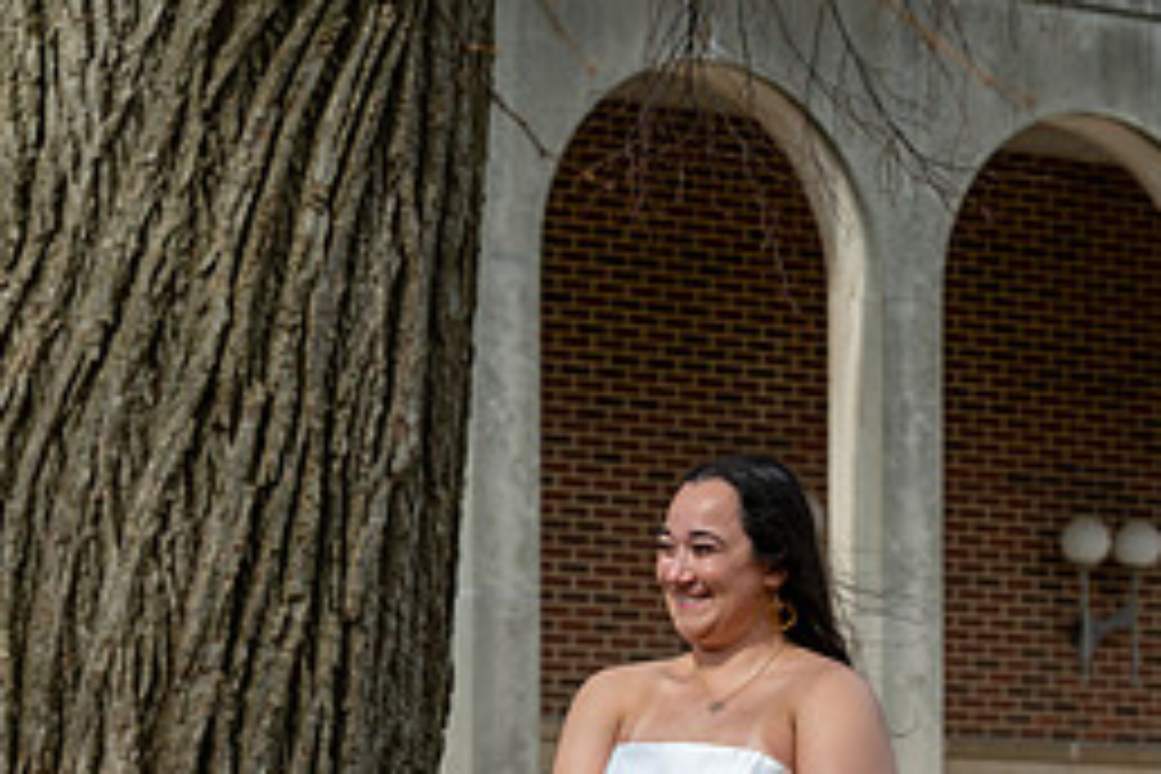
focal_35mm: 171
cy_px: 936
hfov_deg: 12.0
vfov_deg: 8.0
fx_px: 5514
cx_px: 592
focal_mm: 98
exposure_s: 1/250
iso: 125
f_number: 6.3
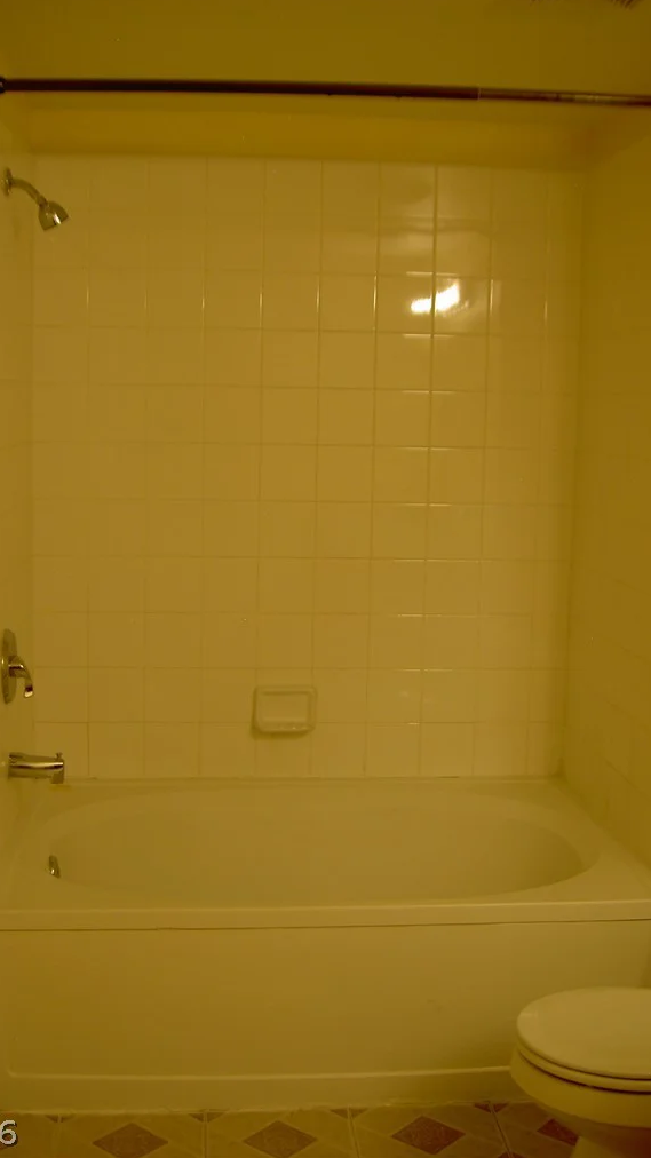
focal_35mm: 43
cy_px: 573
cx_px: 292
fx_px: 1320
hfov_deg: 27.7
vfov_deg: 47.4
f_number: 2.8
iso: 100
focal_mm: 8
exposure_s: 1/25
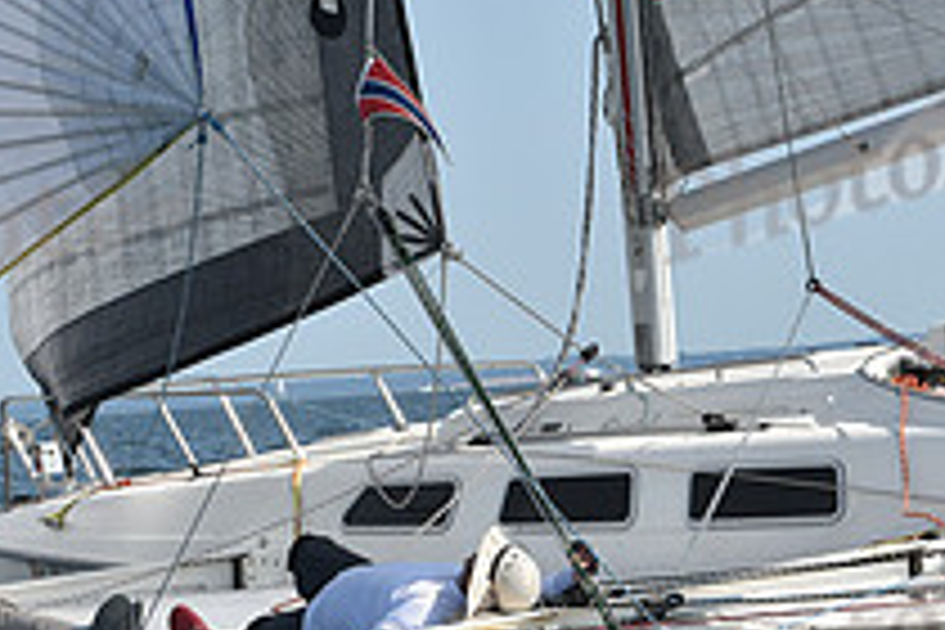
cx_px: 428
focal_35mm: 193
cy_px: 443
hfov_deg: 10.7
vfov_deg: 7.1
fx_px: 5066
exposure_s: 1/1250
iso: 250
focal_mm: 70
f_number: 7.1
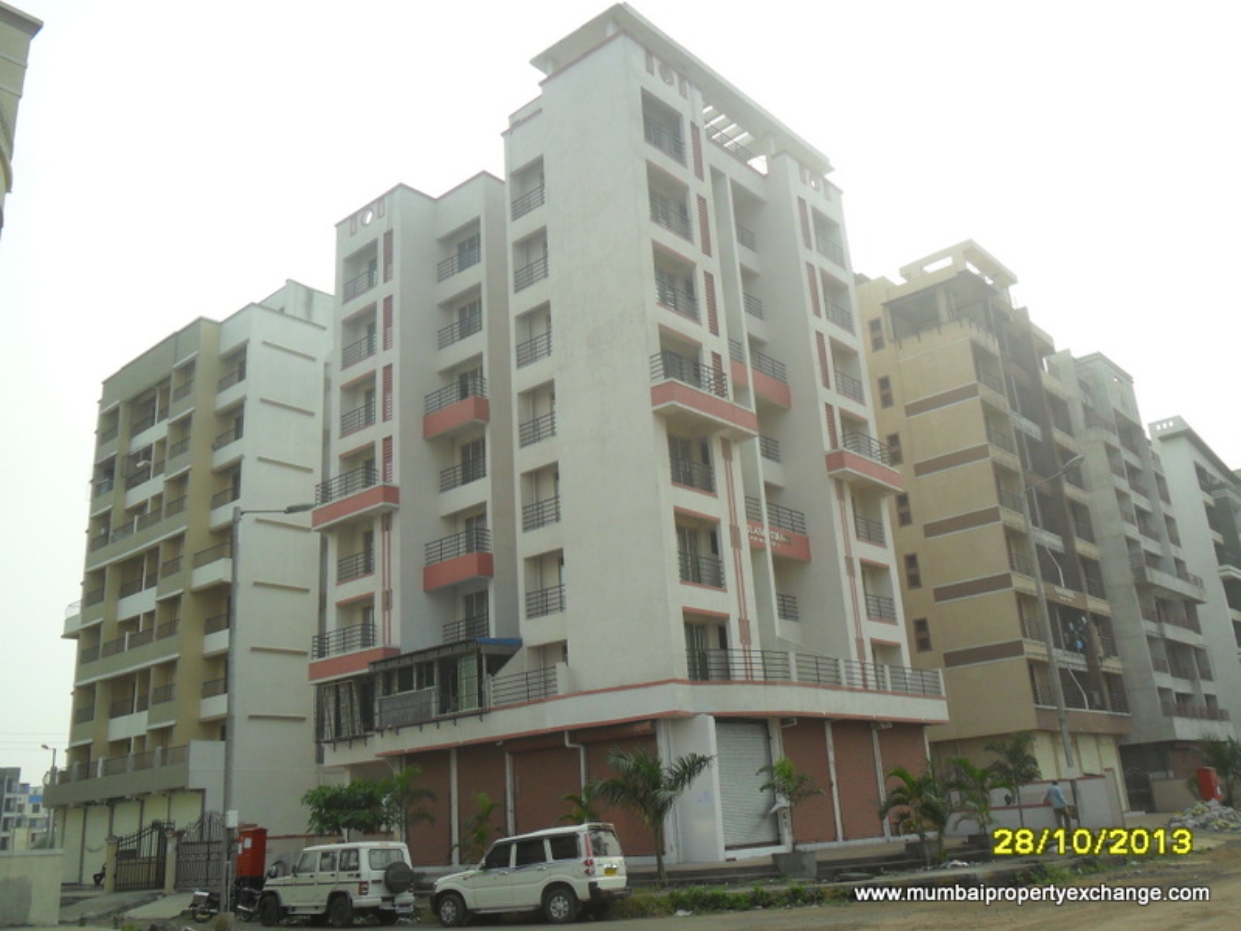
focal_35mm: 32
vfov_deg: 44.2
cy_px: 466
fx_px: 1147
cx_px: 620
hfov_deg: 56.8
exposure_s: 1/1000
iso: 100
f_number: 3.7
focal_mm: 5.7
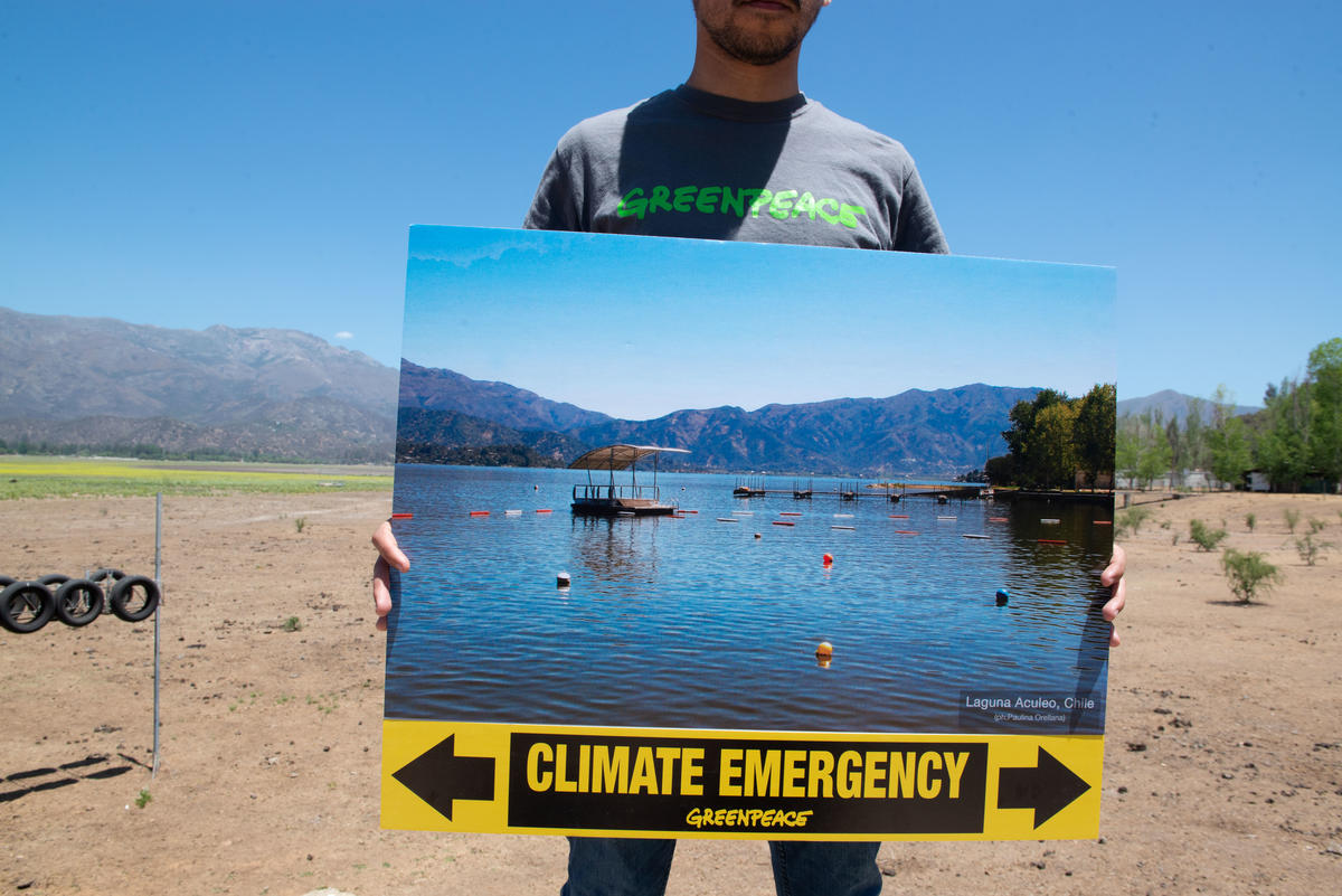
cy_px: 448
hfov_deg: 73.7
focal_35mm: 24
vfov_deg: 53.2
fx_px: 895
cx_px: 671
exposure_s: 1/500
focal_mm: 24
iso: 500
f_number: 11
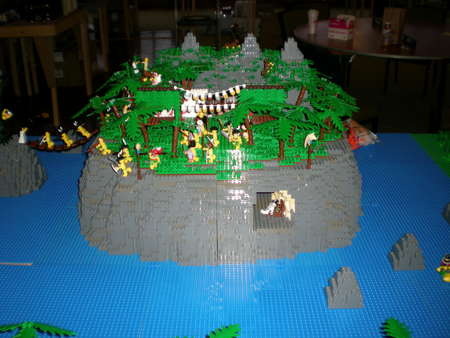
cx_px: 225
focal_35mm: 38
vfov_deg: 37.7
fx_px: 494
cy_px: 169
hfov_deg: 49.0
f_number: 3.1
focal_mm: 6.3
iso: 60
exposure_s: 1/60
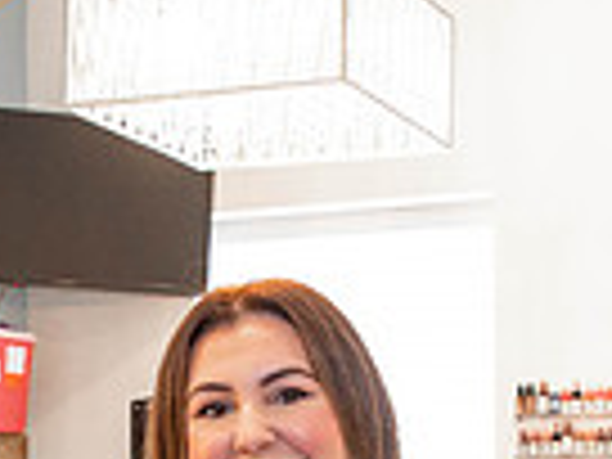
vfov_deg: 13.8
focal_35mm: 102
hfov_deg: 19.3
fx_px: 1803
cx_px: 284
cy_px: 634
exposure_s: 1/250
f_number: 5
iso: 1600
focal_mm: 24
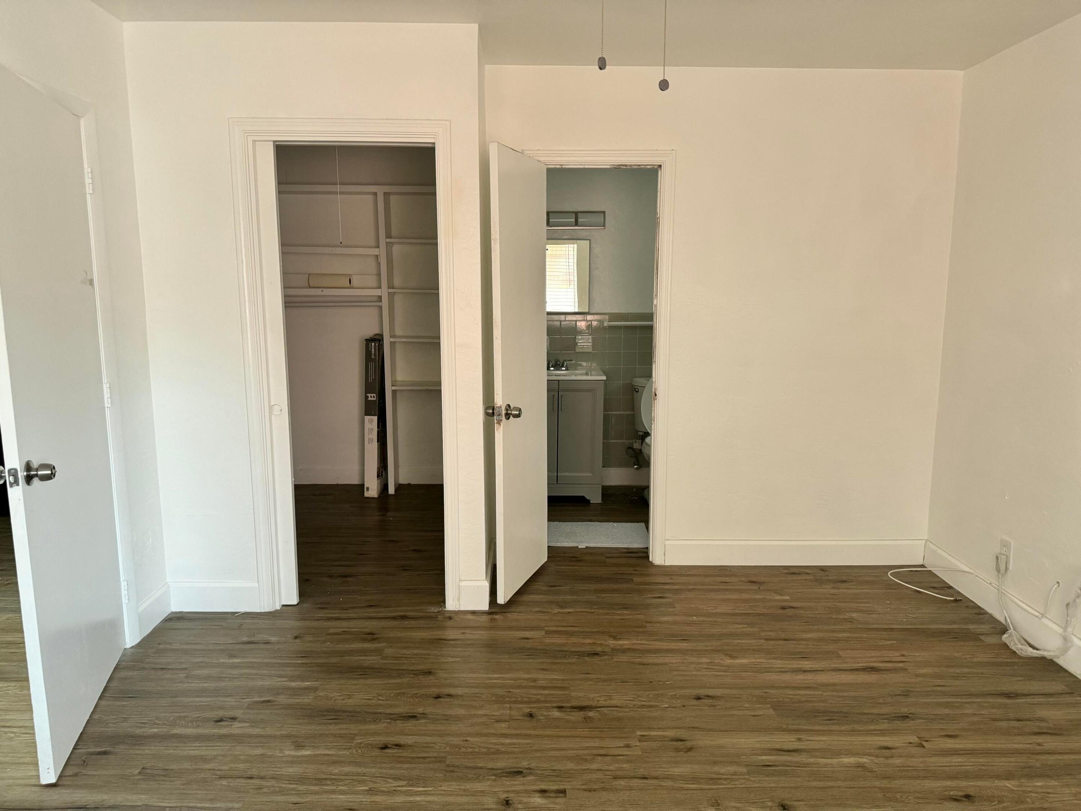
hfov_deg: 71.6
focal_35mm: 24
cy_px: 406
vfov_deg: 56.8
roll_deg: +0.0
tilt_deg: -9.1
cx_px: 540
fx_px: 749
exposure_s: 1/60
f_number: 1.78
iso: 250
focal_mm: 6.76
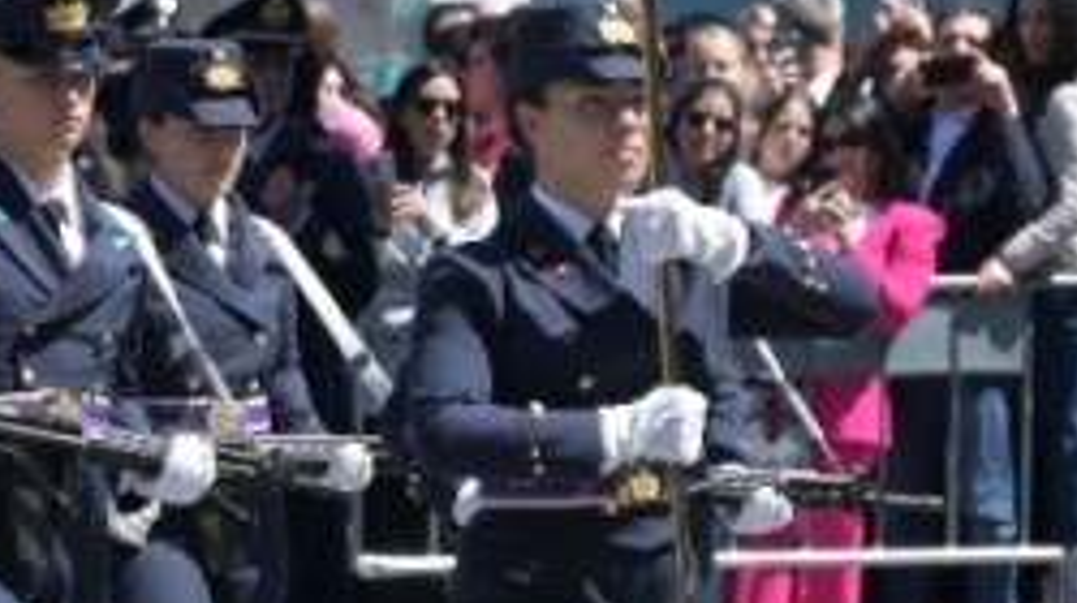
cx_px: -745
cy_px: 340
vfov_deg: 2.5
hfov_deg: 4.3
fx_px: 14092
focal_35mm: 494
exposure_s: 1/500
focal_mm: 115
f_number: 6.3
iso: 200
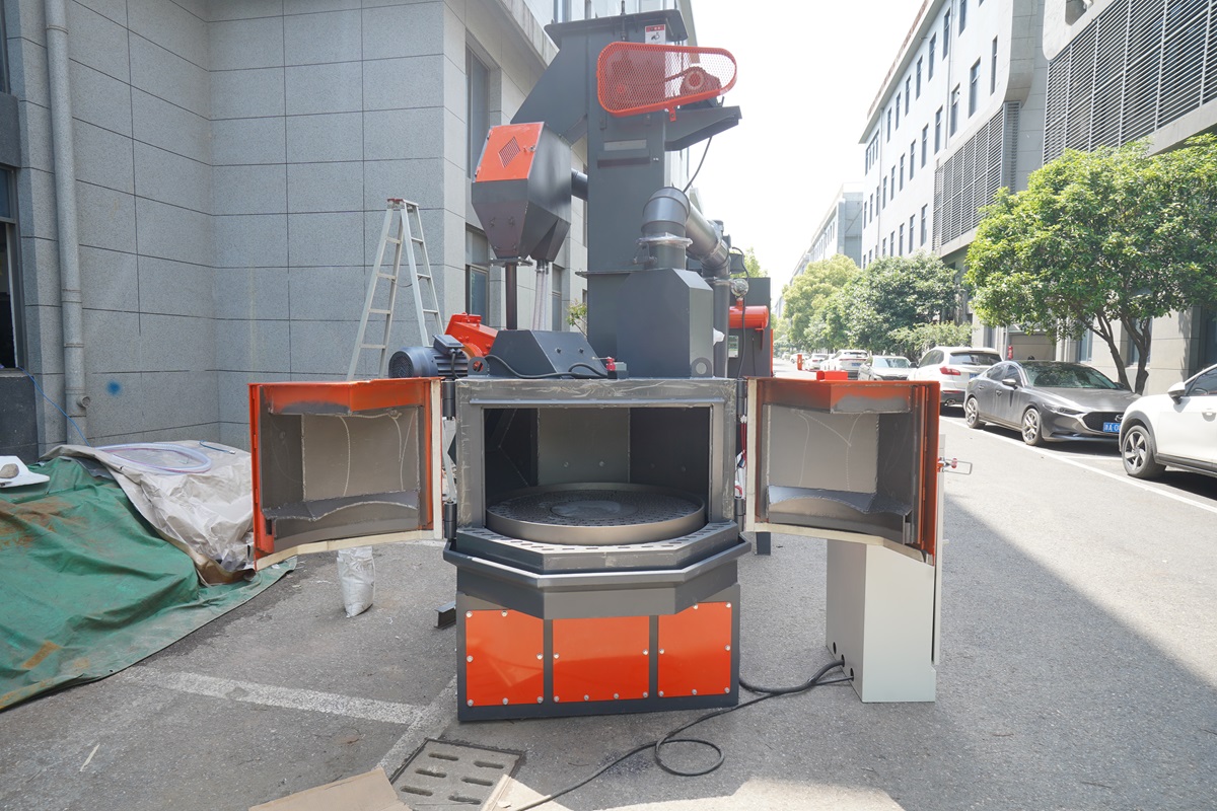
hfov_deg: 81.2
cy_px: 406
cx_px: 608
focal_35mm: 21
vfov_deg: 59.5
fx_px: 710
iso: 100
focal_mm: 21
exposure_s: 1/45
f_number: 8
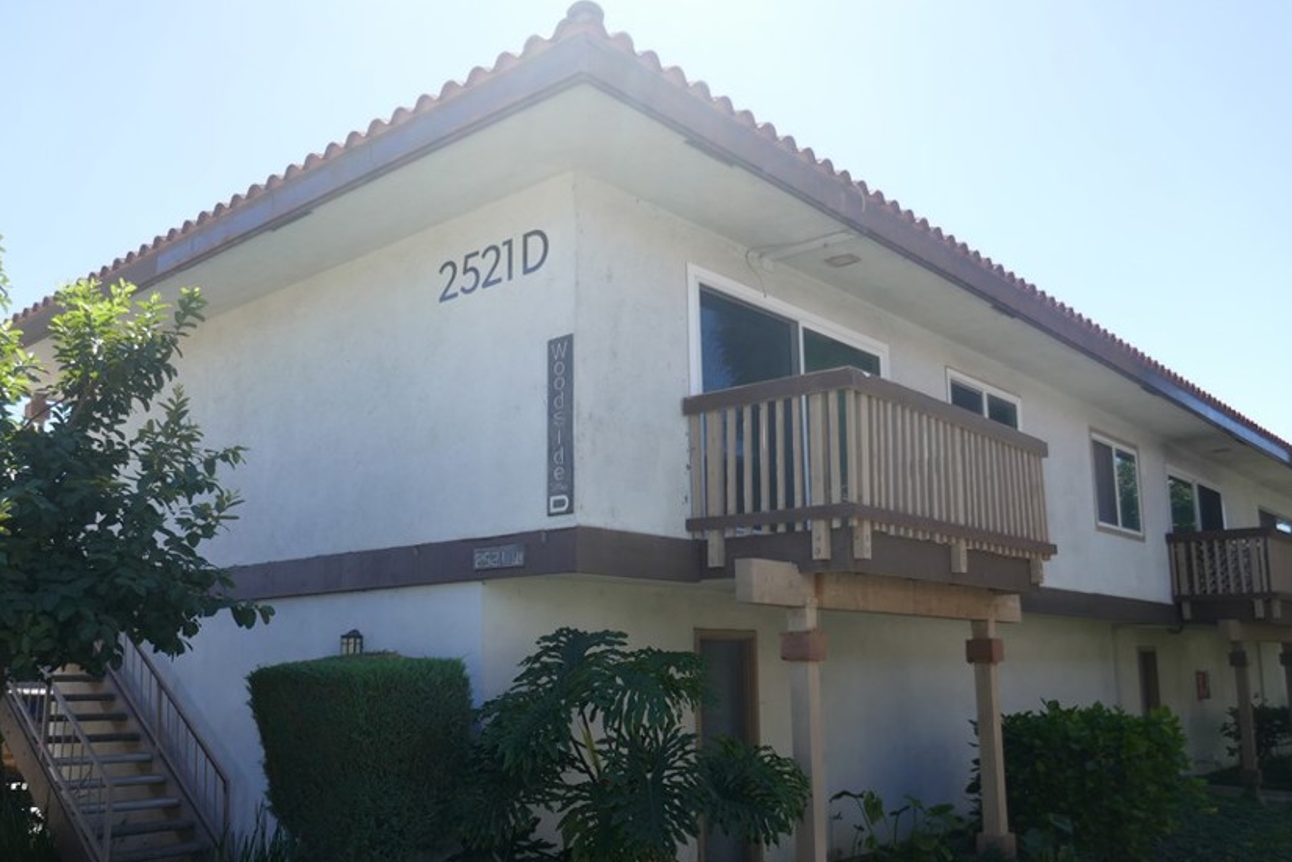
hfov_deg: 60.2
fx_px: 1113
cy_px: 481
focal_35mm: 31
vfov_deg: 42.3
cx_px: 587
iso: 125
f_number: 2.8
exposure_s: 1/800
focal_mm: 9.1
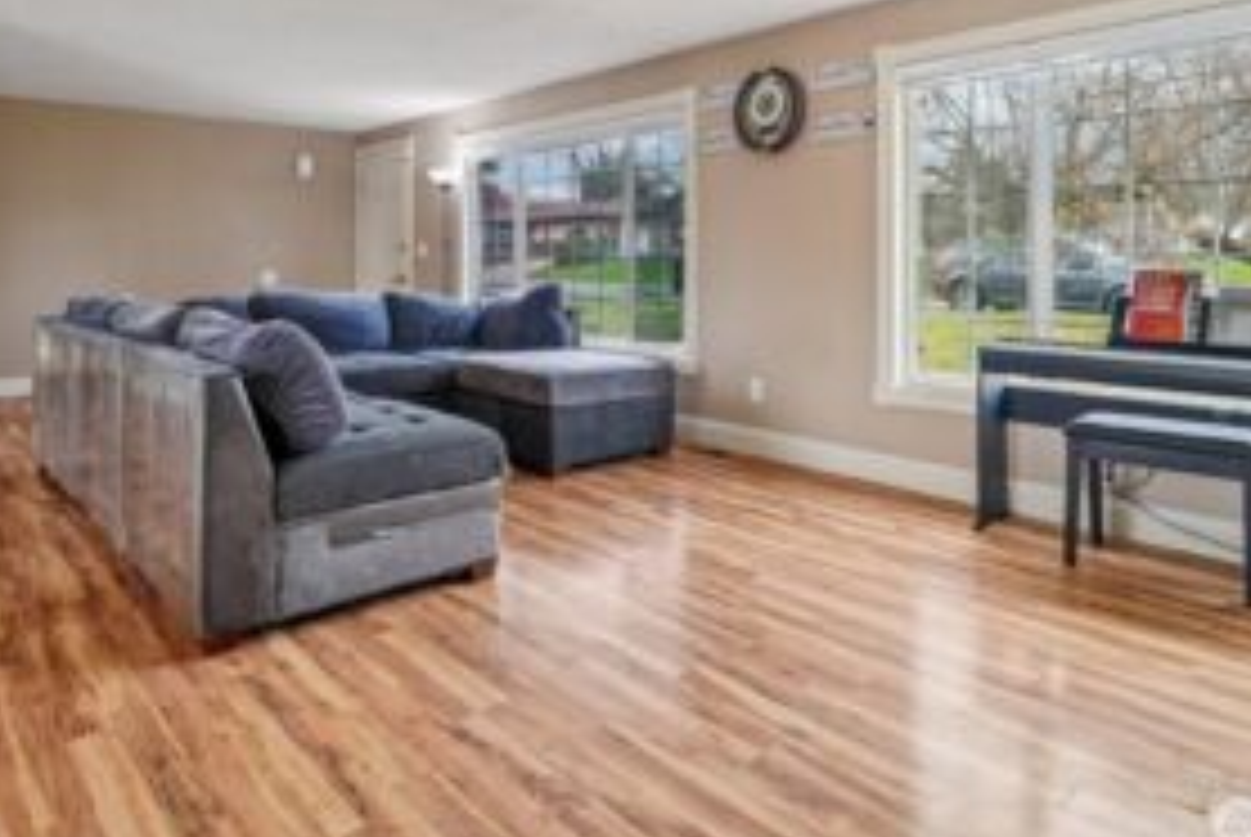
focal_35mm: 23
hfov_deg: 75.9
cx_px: 572
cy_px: 263
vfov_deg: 53.9
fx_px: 800
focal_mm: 16
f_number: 8
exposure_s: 1/50
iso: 1600
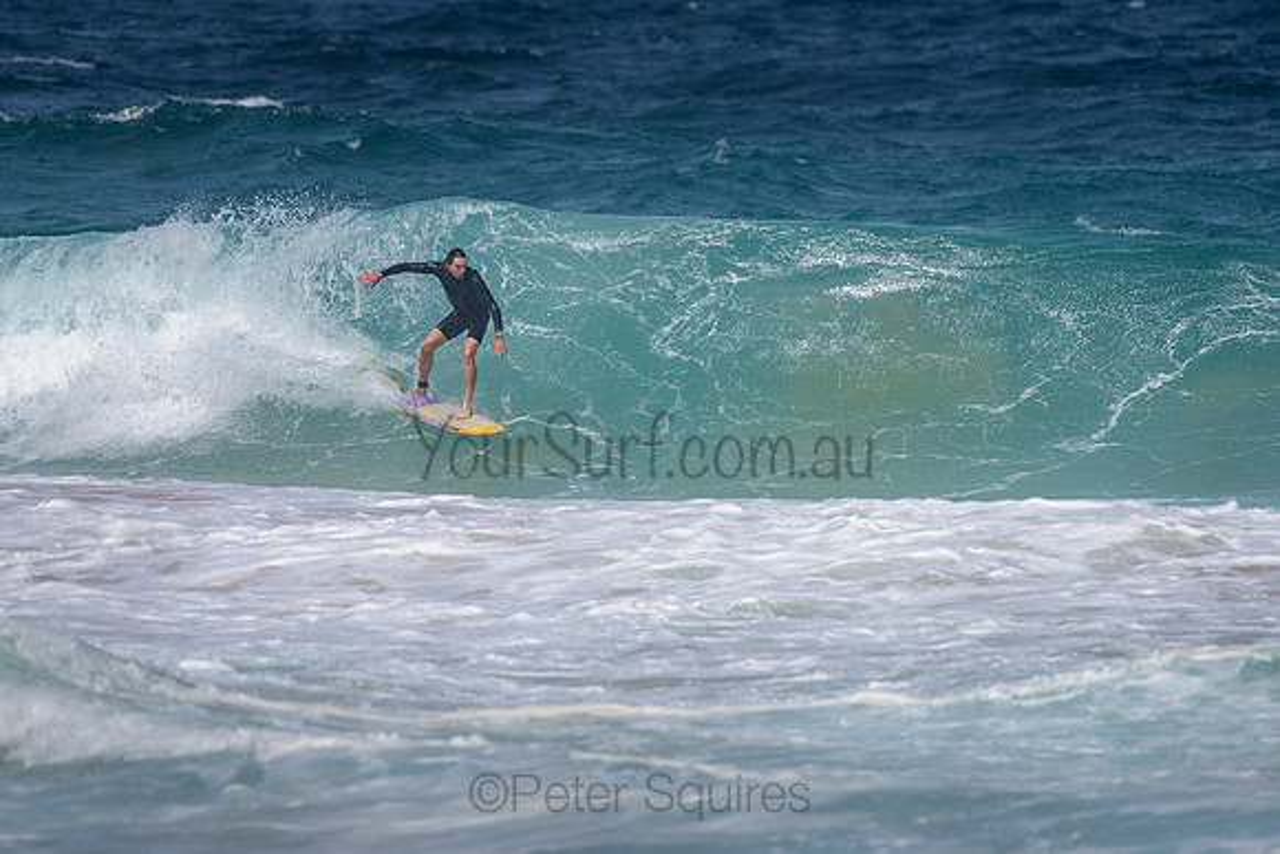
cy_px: 366
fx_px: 21812
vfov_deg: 2.2
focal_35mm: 613
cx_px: 524
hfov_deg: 3.4
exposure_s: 1/2000
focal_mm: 500
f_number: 5.6
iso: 80
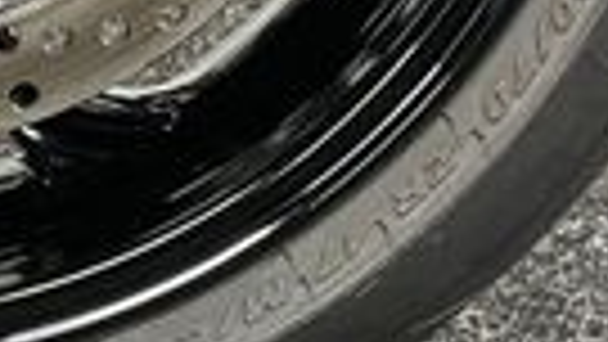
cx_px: -225
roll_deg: +0.0
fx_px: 2161
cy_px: -423
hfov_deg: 15.1
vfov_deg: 8.4
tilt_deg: -13.7
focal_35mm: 134
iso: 500
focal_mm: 5.1
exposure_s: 1/50
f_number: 1.6
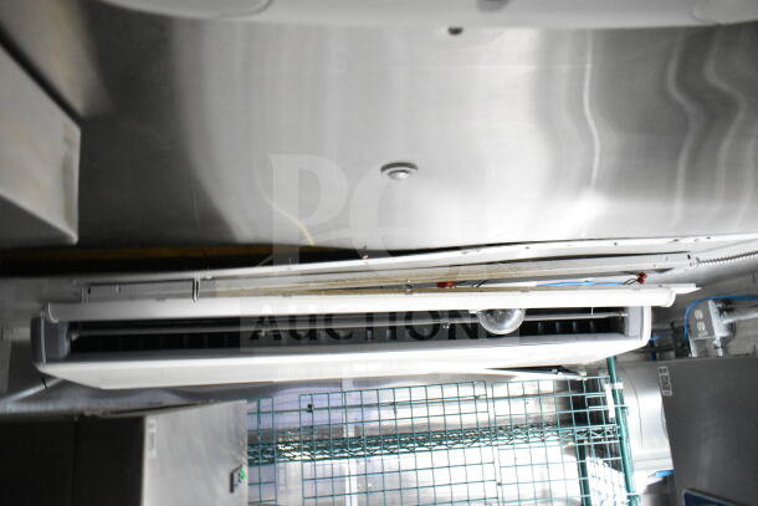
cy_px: 253
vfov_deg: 48.0
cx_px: 379
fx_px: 569
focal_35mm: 27
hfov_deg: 67.4
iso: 5600
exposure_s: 1/30
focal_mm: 18
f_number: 3.5
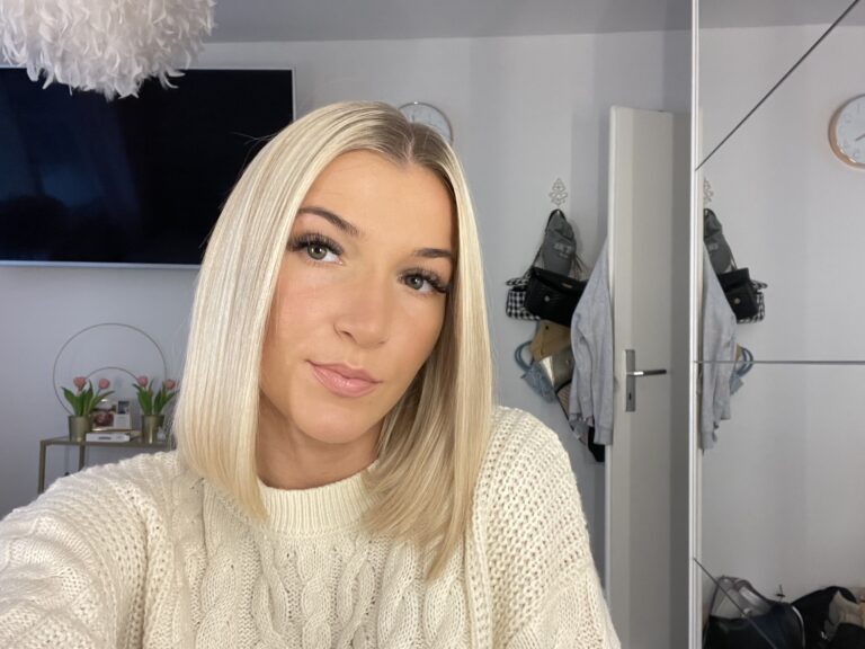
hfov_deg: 60.0
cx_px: 432
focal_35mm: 30
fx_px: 750
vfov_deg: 46.8
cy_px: 324
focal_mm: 2.71
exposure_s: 1/50
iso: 320
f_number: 2.2
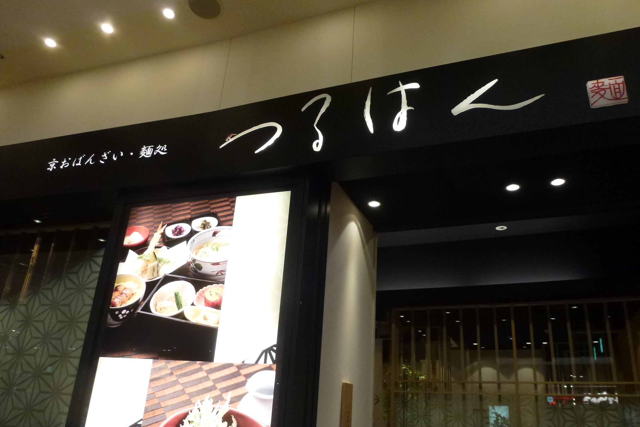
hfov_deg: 69.4
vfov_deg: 49.3
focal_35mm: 26
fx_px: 462
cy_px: 249
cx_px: 327
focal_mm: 4.3
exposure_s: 1/60
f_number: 3.3
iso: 250
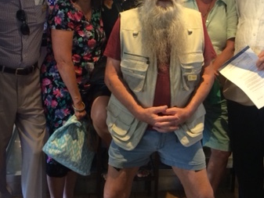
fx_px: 420
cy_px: 39
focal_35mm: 55
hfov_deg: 34.9
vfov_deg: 26.1
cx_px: 119
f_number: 2.2
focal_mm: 4.15
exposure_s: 1/33
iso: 200
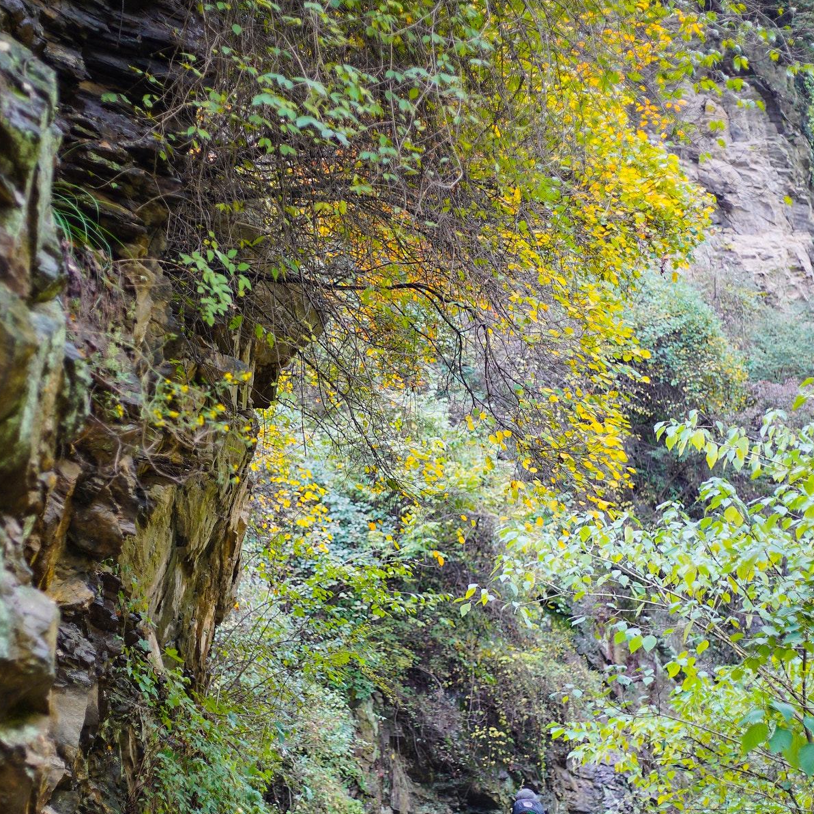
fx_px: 1942
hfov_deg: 23.7
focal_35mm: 73
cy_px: 433
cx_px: 413
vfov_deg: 23.7
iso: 160
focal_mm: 50
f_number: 1.8
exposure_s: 1/250
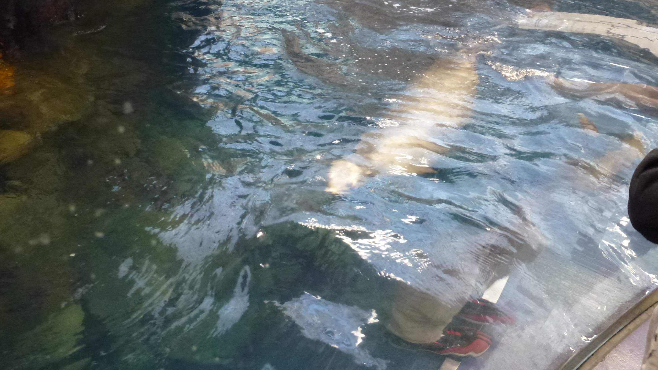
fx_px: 489
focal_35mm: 28
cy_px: 140
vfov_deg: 41.2
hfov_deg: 67.9
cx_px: 345
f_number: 3.3
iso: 320
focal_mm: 4.3
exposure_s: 1/60
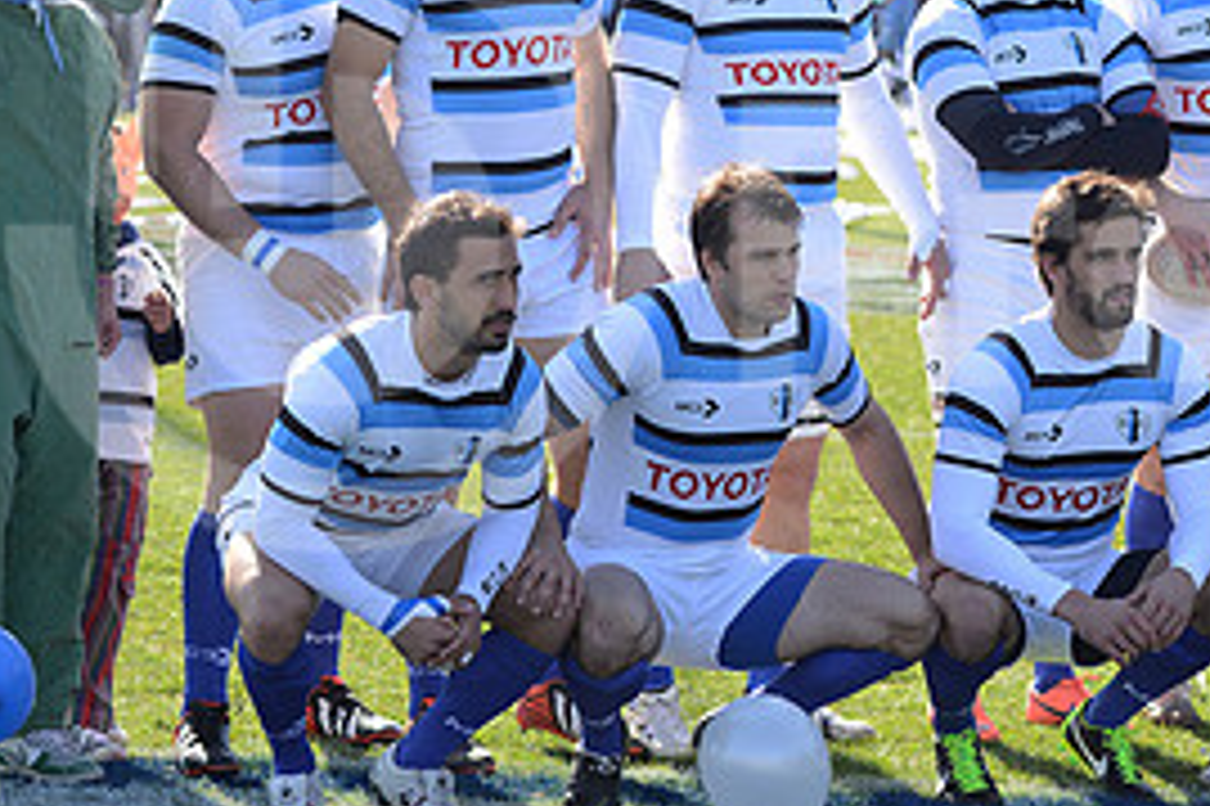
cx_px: 1102
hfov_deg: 9.3
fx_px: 7390
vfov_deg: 6.2
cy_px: 232
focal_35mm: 220
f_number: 2.8
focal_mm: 102
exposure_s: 1/640
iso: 250
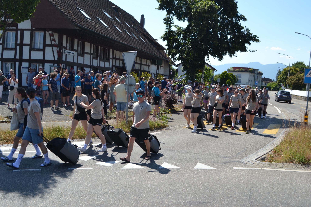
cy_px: 104
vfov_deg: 34.2
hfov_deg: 49.6
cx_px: 156
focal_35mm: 39
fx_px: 337
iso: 100
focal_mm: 26
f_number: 7.1
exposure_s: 1/200
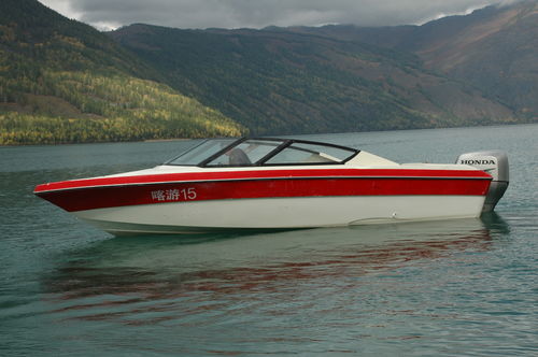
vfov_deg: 20.6
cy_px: 178
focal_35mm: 66
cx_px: 269
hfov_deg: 30.5
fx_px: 985
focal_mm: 44
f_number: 9
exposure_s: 1/320
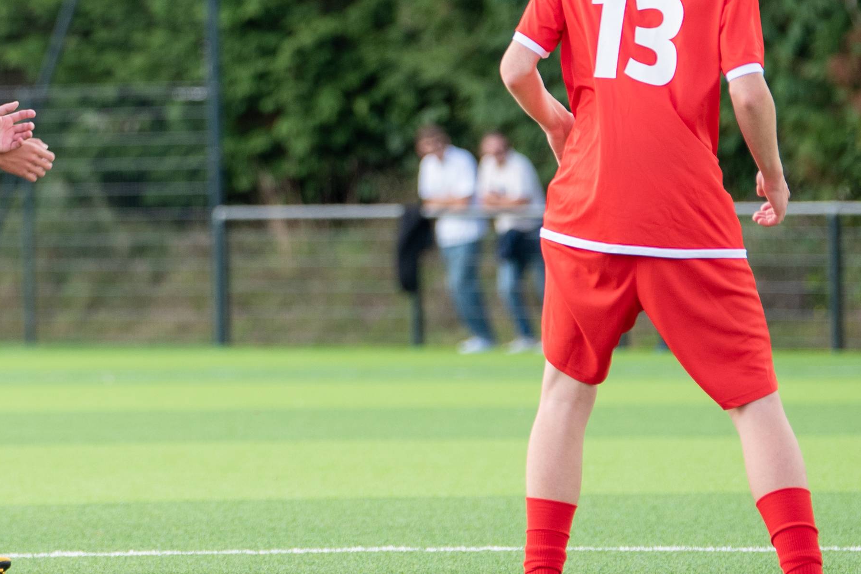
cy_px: -224
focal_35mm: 451
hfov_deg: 4.6
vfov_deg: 3.0
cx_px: -75
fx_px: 10786
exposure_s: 1/800
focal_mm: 135
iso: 200
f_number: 2.8
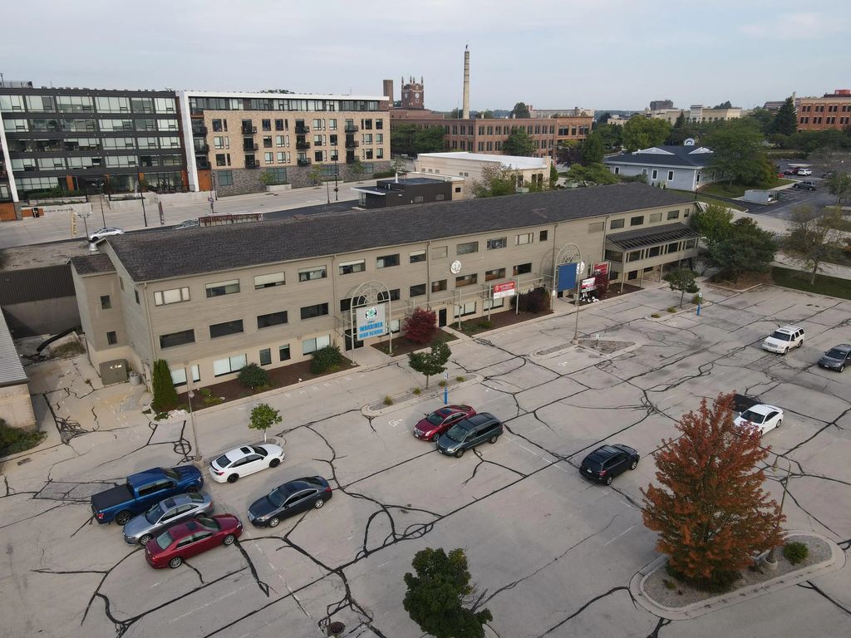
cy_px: 319
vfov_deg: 56.8
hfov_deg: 71.6
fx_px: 590
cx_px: 426
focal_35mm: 24
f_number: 2.8
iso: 100
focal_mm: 4.5
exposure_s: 1/20
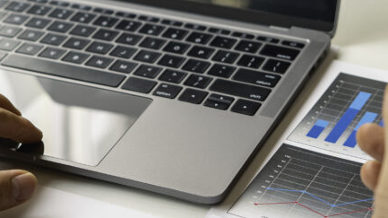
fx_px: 1275
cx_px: 167
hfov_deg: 17.3
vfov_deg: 9.6
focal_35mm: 124
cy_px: -44
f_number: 3.5
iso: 320
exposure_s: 1/250
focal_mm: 50
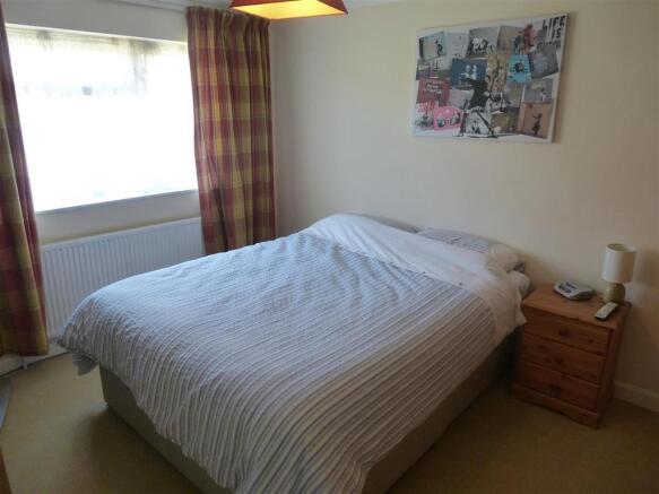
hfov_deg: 71.6
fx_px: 457
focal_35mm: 24
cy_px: 247
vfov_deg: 56.8
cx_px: 330
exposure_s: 1/40
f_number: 3.3
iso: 400
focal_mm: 4.3
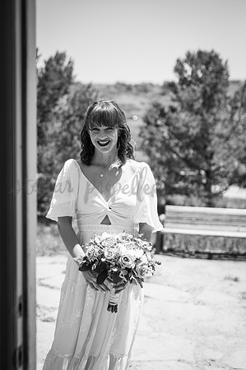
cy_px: 185
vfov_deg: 39.6
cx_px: 123
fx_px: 514
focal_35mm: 50
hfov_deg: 26.9
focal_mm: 50
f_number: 2.2
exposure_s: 1/8000
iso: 400
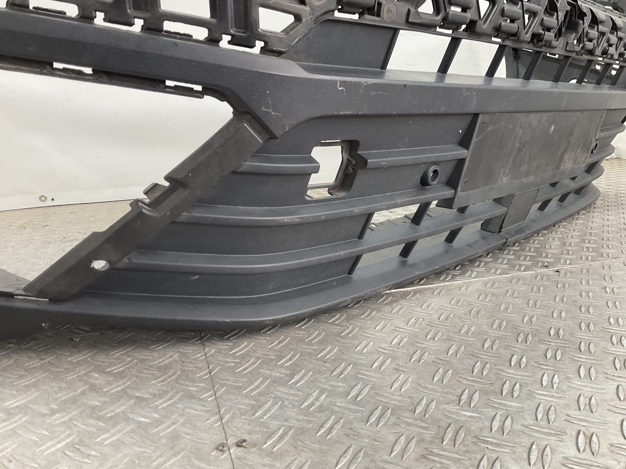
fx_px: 524
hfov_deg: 61.7
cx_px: 313
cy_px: 234
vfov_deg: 48.2
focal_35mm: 29
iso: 40
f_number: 1.8
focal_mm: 3
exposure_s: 1/120
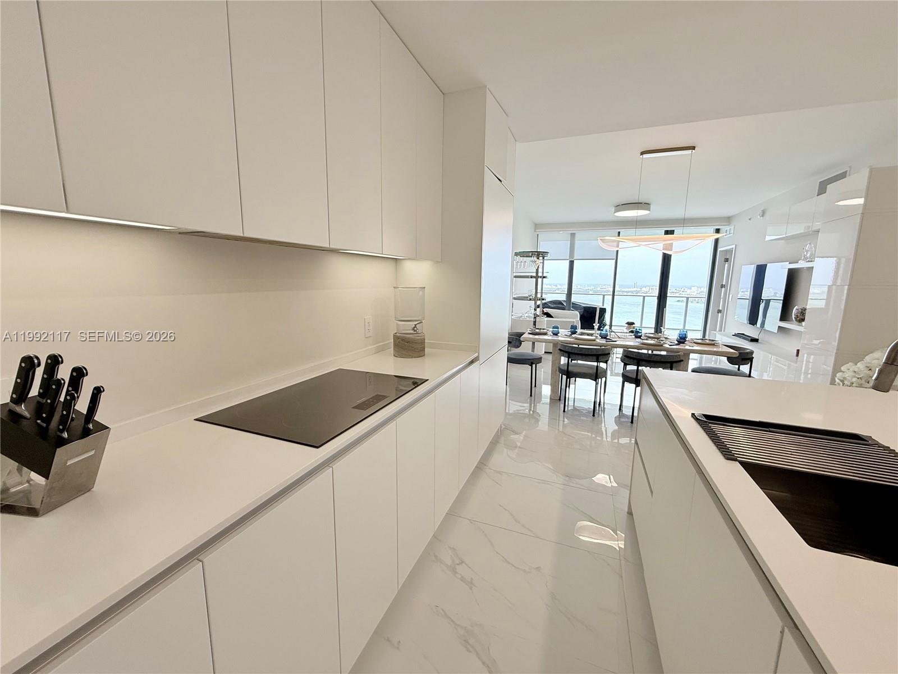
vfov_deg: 85.7
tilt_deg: -9.5
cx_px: 449
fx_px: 363
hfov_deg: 102.1
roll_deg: -1.1
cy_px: 337
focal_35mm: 14
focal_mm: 2.22
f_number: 2.2
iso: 80
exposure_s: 1/120
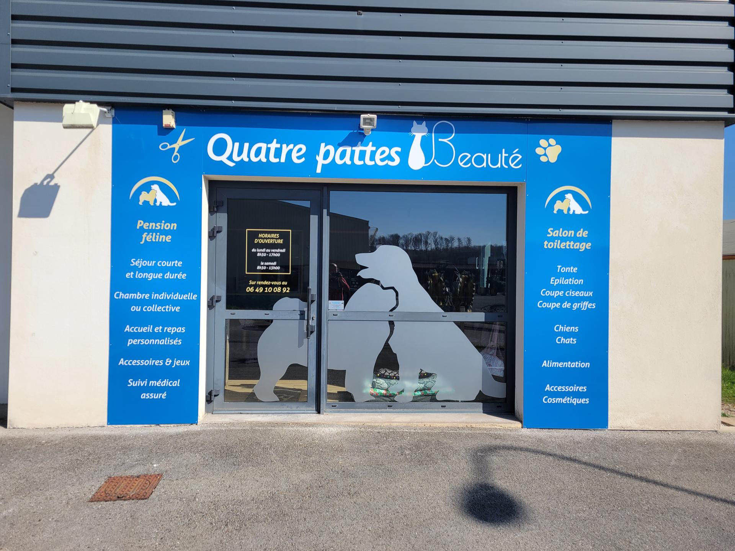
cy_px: 276
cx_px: 368
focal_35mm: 26
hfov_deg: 67.3
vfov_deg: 53.1
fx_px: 552
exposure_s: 1/2572
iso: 40
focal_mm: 5.4
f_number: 1.8
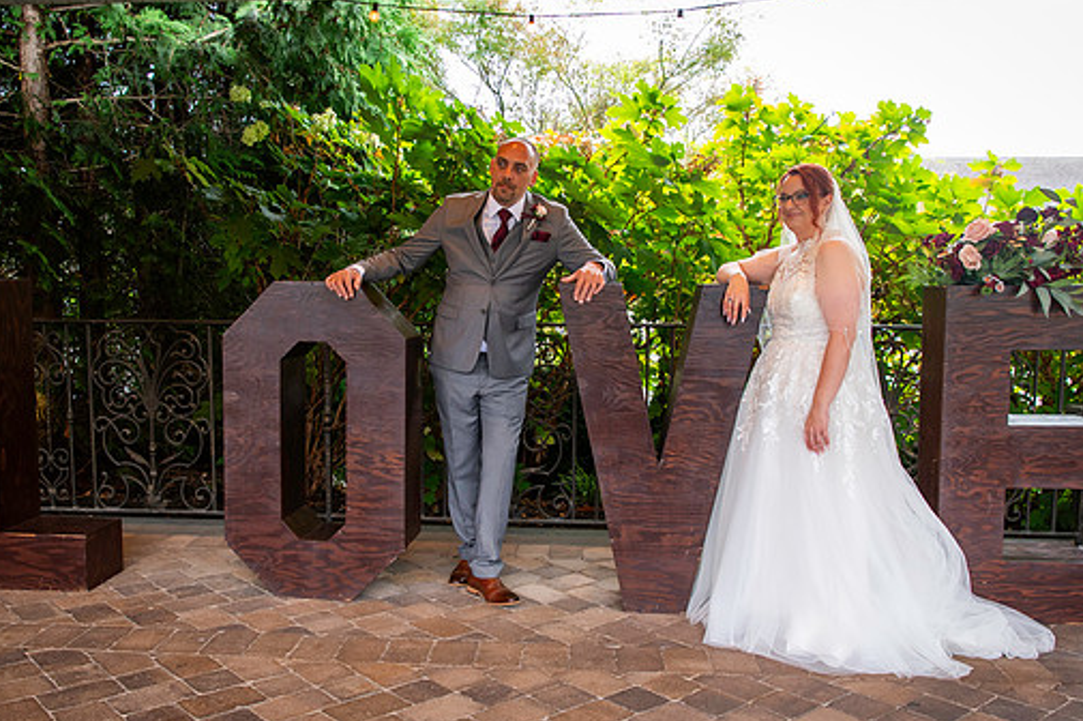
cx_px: 524
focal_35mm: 33
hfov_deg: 57.2
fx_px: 992
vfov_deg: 39.9
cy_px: 392
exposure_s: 1/80
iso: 800
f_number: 4.5
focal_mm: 24
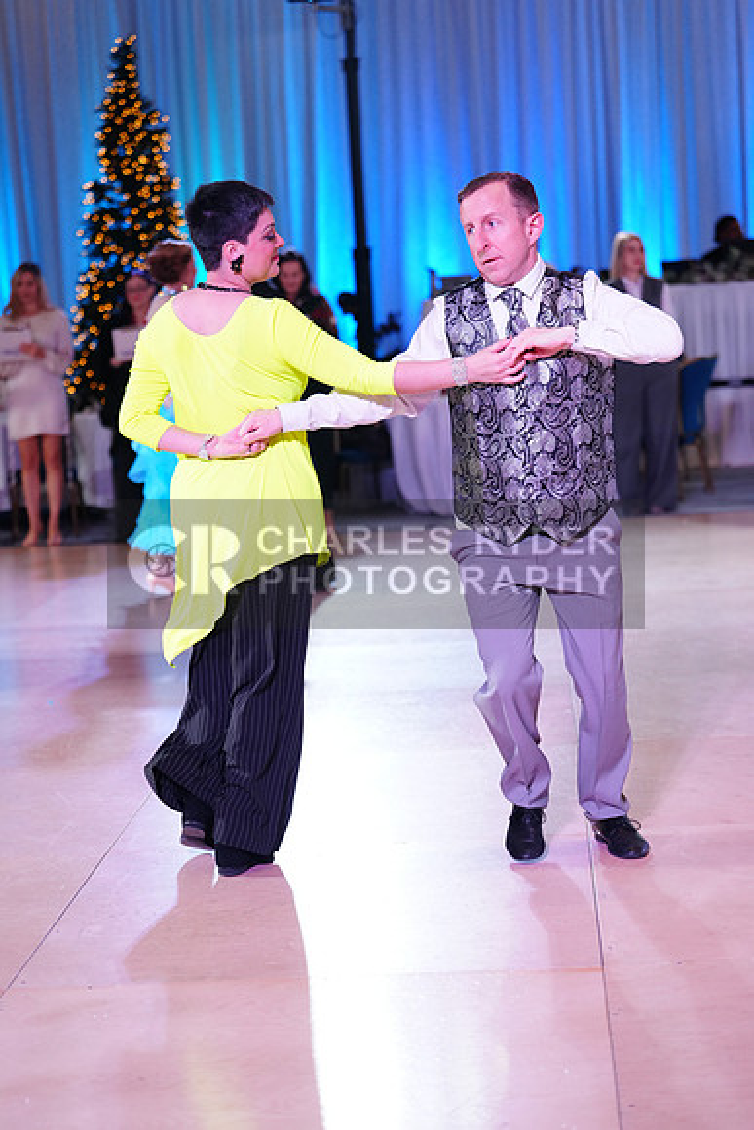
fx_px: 2386
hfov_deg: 18.0
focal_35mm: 76
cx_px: 377
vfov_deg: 26.6
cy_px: 565
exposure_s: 1/400
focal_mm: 76
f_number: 2.8
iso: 1600
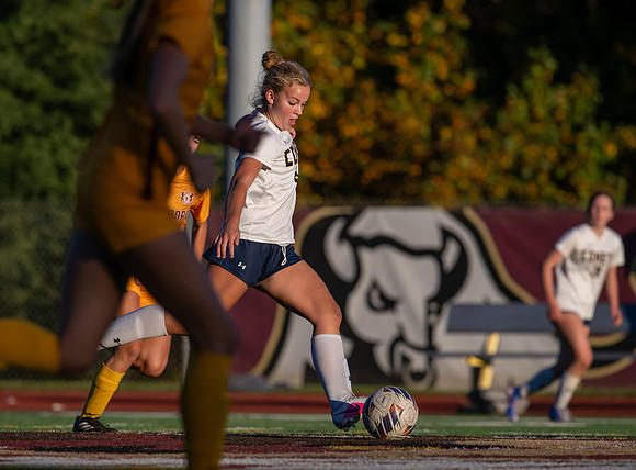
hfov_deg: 3.8
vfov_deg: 2.8
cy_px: 258
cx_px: 295
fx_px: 9703
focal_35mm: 531
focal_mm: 400
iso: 500
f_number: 5.6
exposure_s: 1/2500
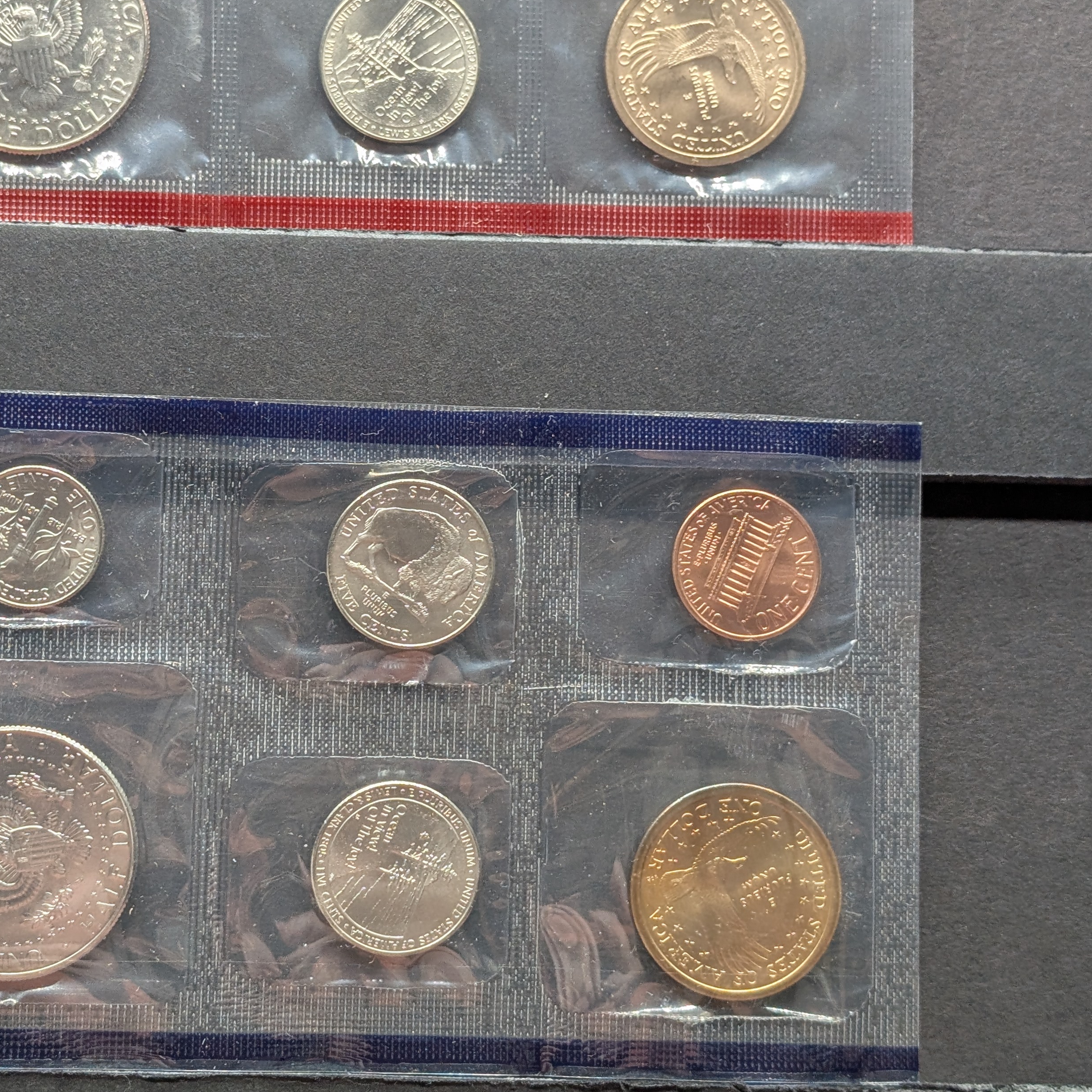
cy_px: 425
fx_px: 2570
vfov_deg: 23.9
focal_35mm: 72
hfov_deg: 23.9
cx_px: 417
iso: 40
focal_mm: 6.9
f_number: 1.68
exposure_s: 1/48.8
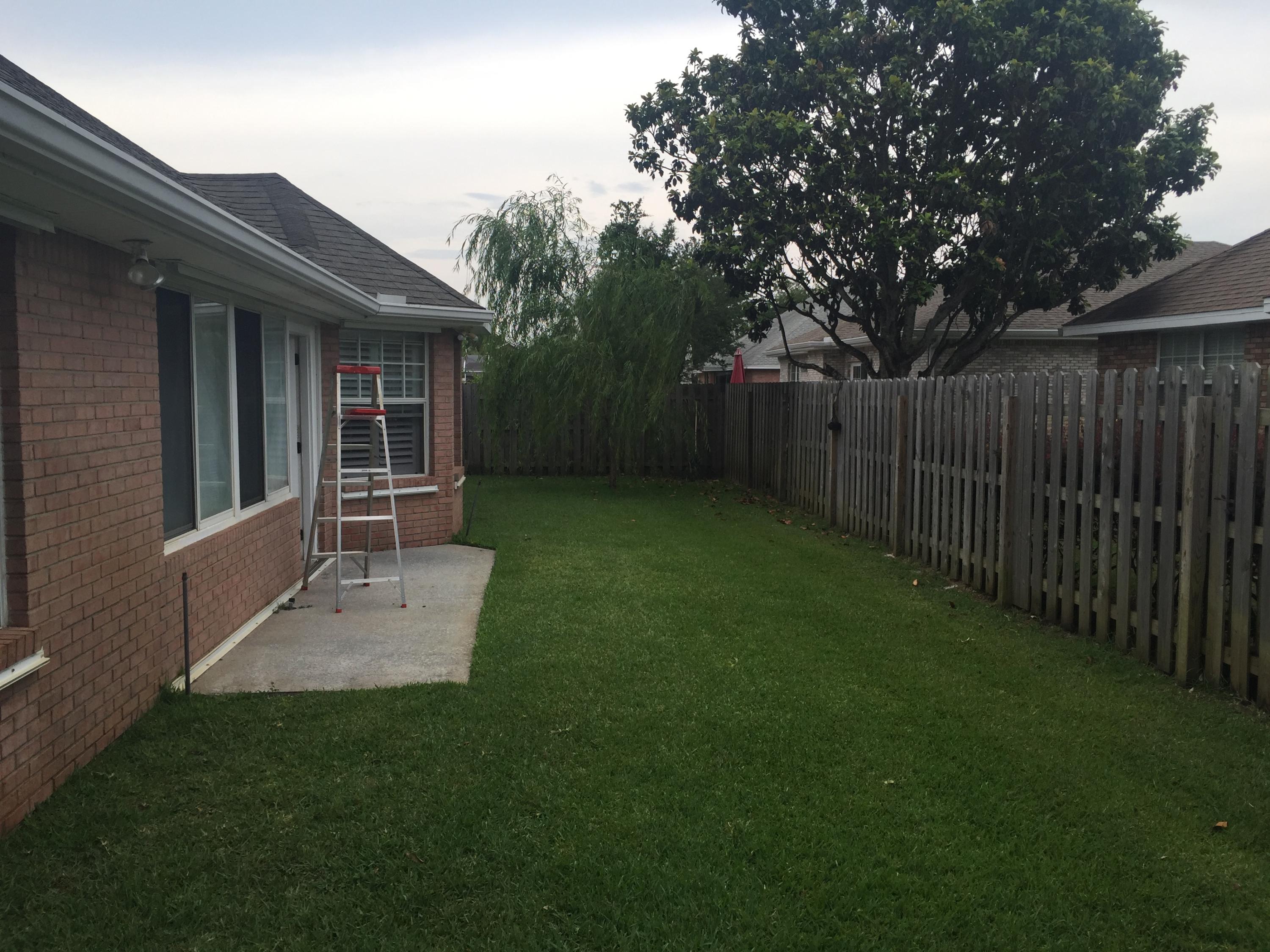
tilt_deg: -4.8
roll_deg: -1.3
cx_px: 635
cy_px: 476
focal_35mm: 29
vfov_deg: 48.2
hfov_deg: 61.7
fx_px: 1064
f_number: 2.2
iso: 32
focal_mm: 4.15
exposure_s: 1/482
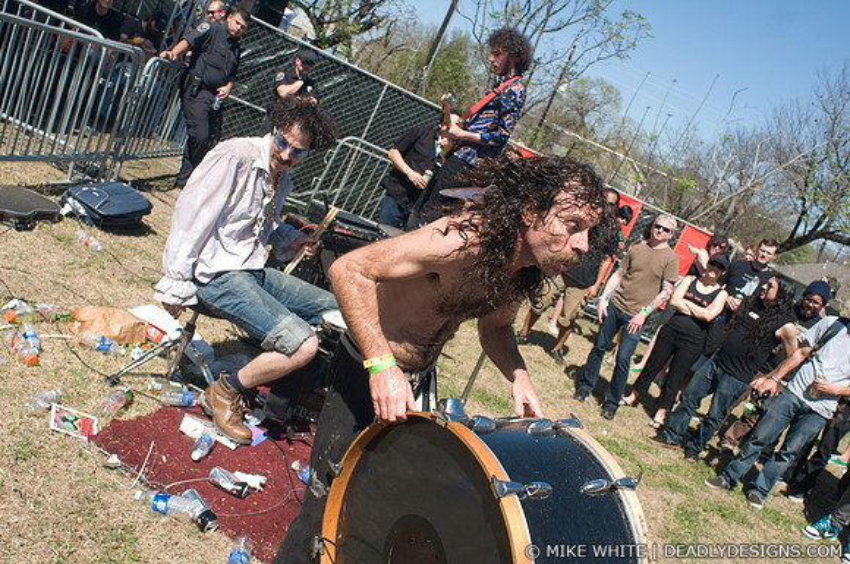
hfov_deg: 62.0
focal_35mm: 30
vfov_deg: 43.5
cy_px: 282
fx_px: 707
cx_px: 425
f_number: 4
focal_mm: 20
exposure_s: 1/640
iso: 100
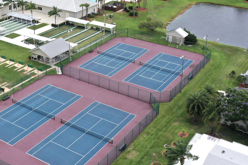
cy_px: 49
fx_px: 351
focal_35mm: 51
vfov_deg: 26.3
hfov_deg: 38.5
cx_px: 84
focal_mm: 10.26
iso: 100
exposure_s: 1/320
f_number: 5.6
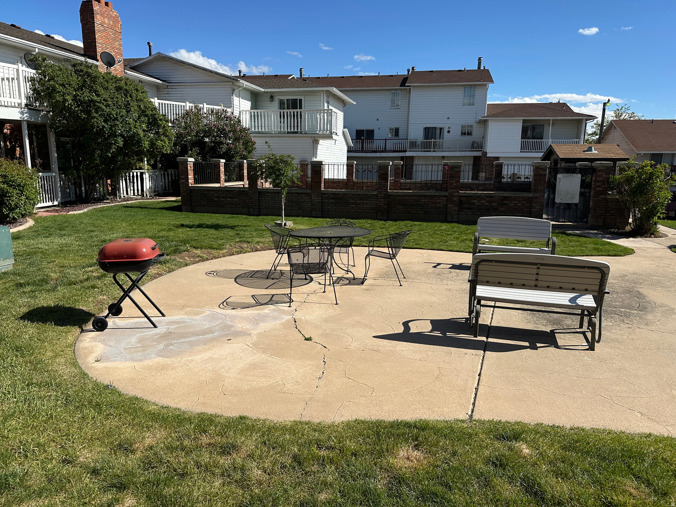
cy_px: 254
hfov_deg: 71.6
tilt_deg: -10.6
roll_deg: -0.9
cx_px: 338
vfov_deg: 56.8
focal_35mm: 24
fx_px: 469
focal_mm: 6.86
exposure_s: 1/5525
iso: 80
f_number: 1.78
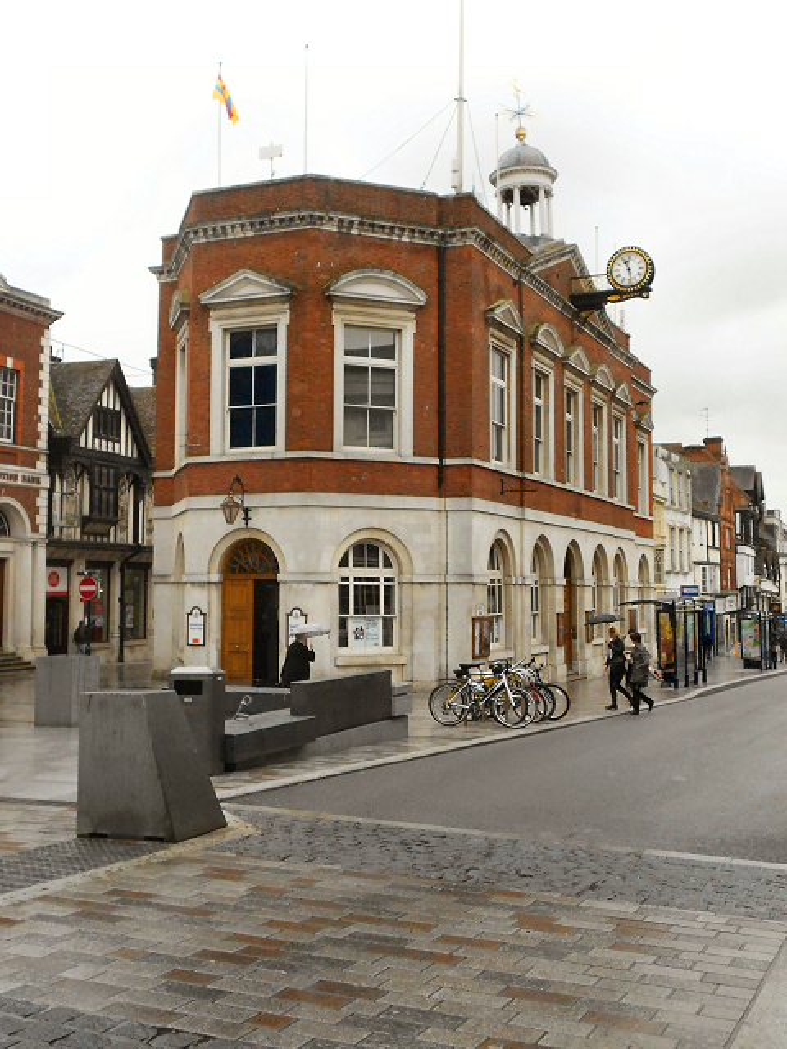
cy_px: 524
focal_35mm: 37
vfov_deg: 50.1
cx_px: 394
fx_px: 1122
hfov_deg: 38.7
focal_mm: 6.7
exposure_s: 1/800
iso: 200
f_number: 3.9
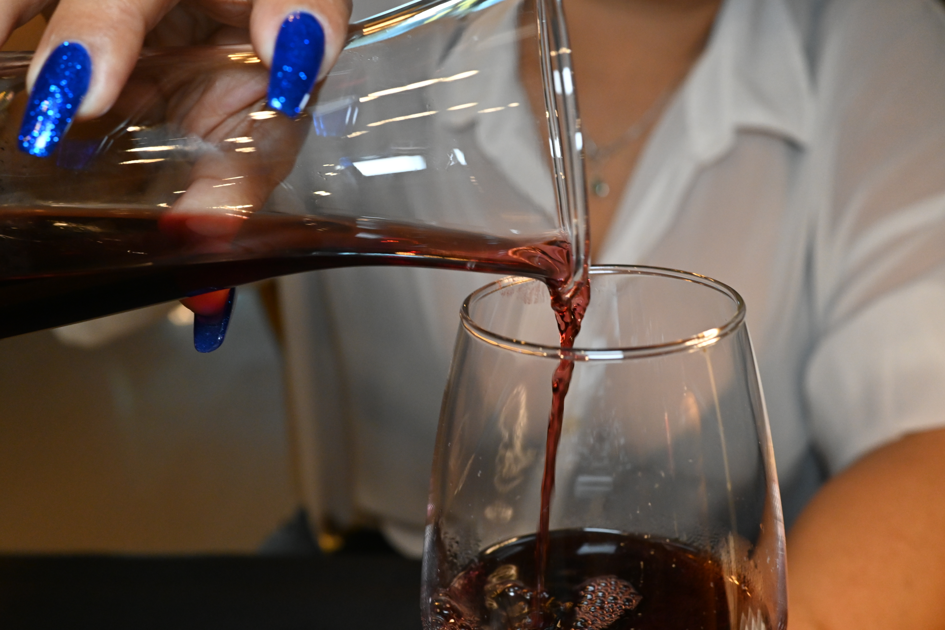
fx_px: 1102
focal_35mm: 42
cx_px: 472
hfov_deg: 46.4
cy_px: 315
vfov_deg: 31.9
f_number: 6.3
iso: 1800
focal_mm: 28
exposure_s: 1/100
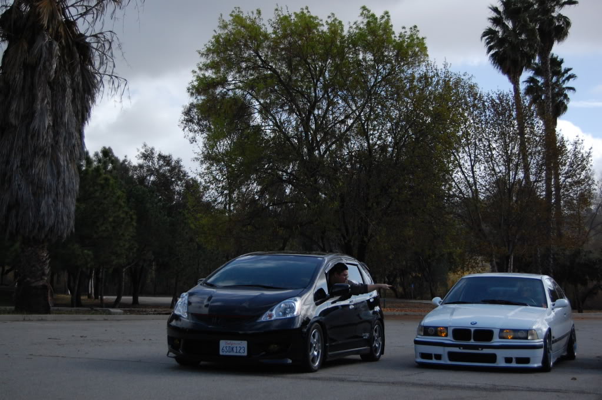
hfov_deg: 35.1
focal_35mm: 57
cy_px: 200
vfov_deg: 23.7
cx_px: 301
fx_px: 952
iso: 800
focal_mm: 38
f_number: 5.6
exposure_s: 1/4000
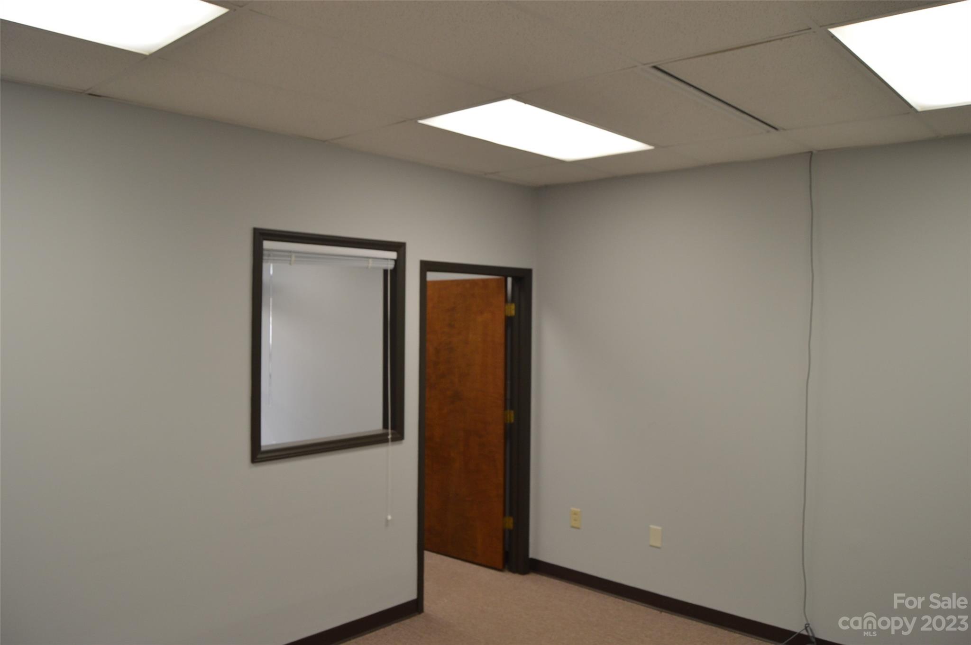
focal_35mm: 27
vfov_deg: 47.8
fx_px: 727
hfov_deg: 67.4
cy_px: 322
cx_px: 486
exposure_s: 1/100
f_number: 5
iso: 400
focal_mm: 18
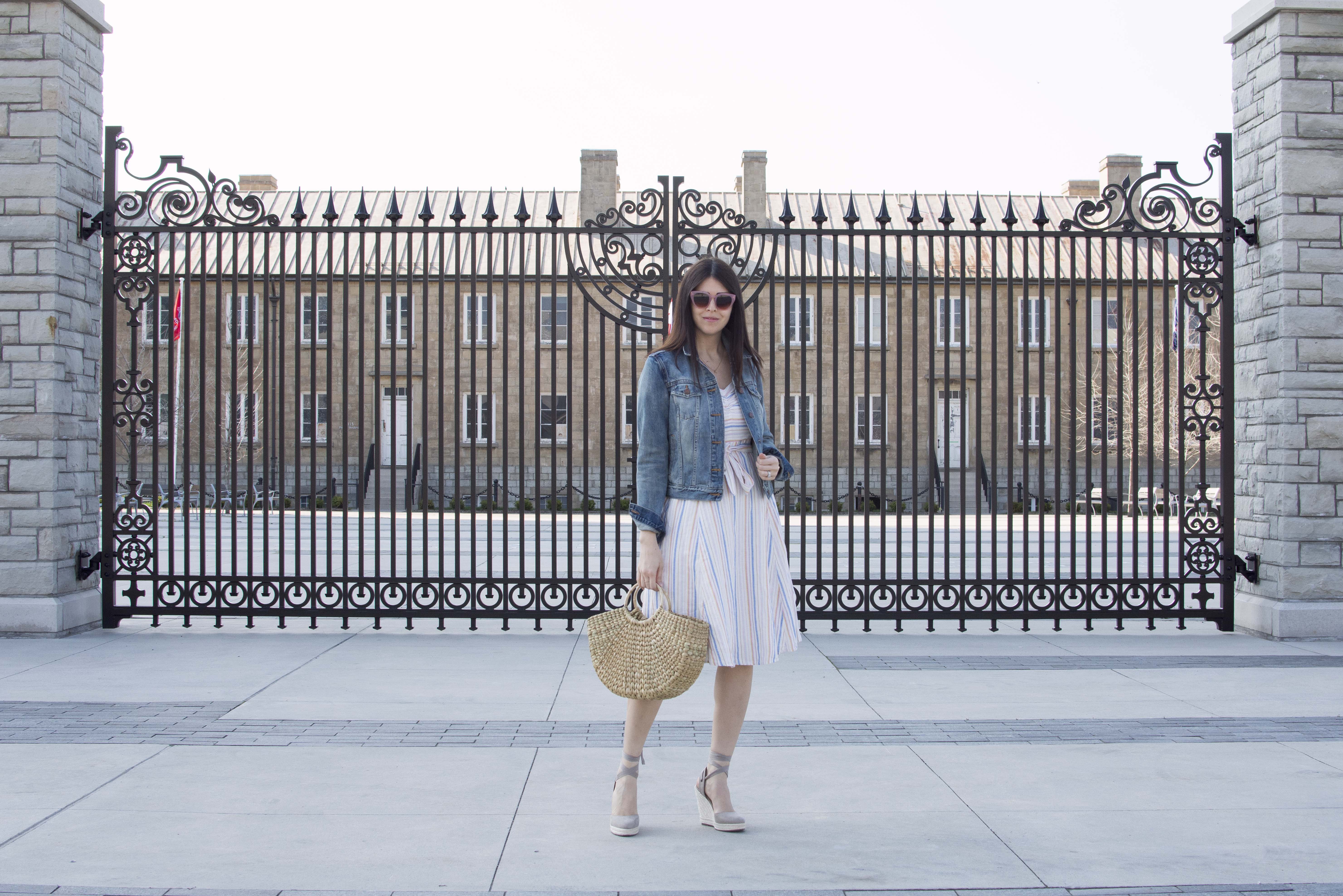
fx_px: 1958
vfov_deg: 25.8
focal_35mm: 52
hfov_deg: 37.9
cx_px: 672
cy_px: 448
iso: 320
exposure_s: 1/500
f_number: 8
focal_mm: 35
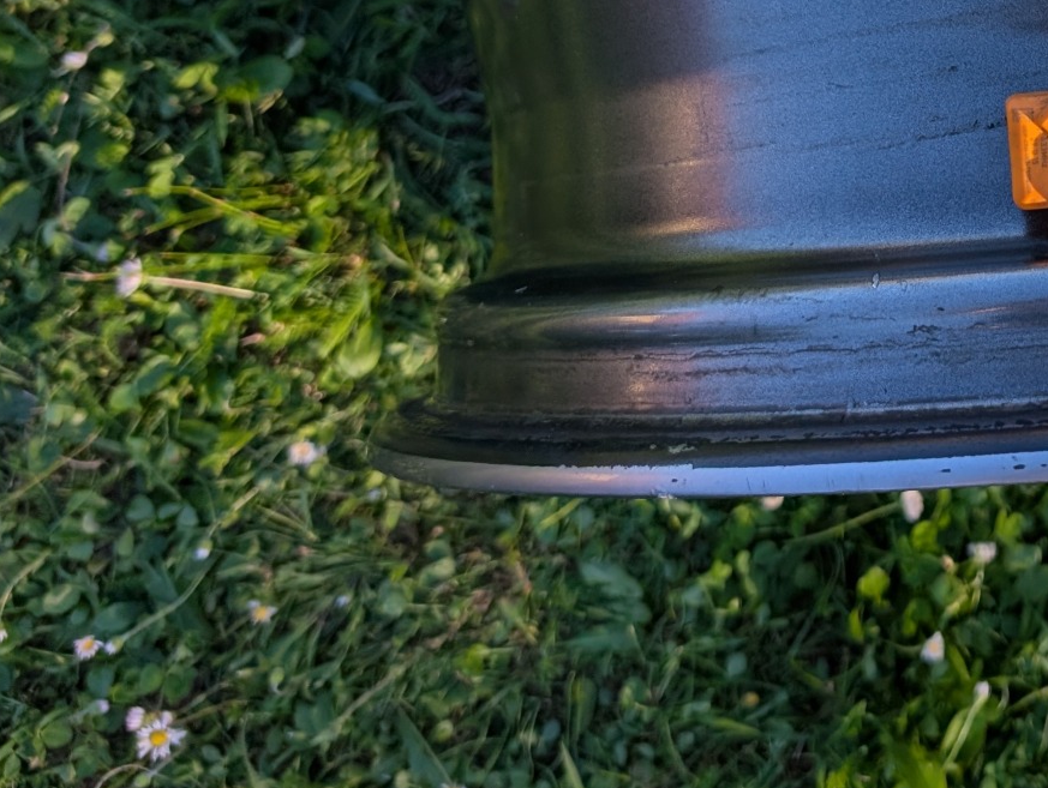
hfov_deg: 31.0
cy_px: -18
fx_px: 1667
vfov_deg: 25.2
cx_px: 1158
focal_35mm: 55
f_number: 1.68
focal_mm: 6.9
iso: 27
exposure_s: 1/798
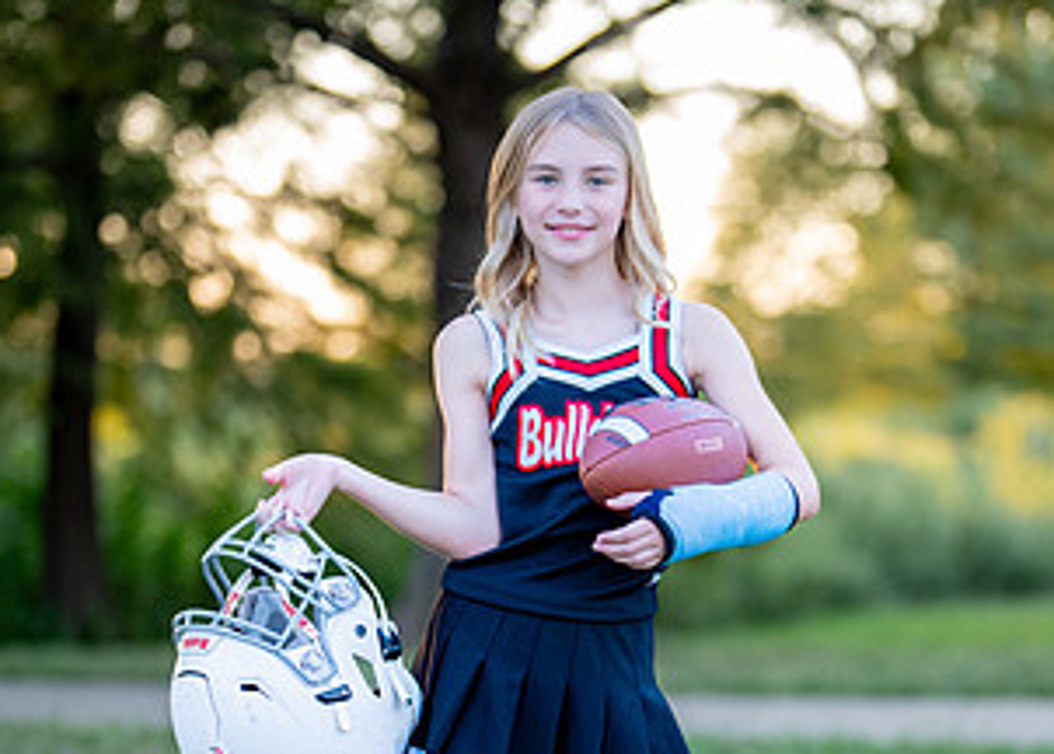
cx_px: 606
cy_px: 576
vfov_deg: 12.8
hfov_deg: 17.8
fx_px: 3354
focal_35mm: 112
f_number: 1.2
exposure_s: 1/1000
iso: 320
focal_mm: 50
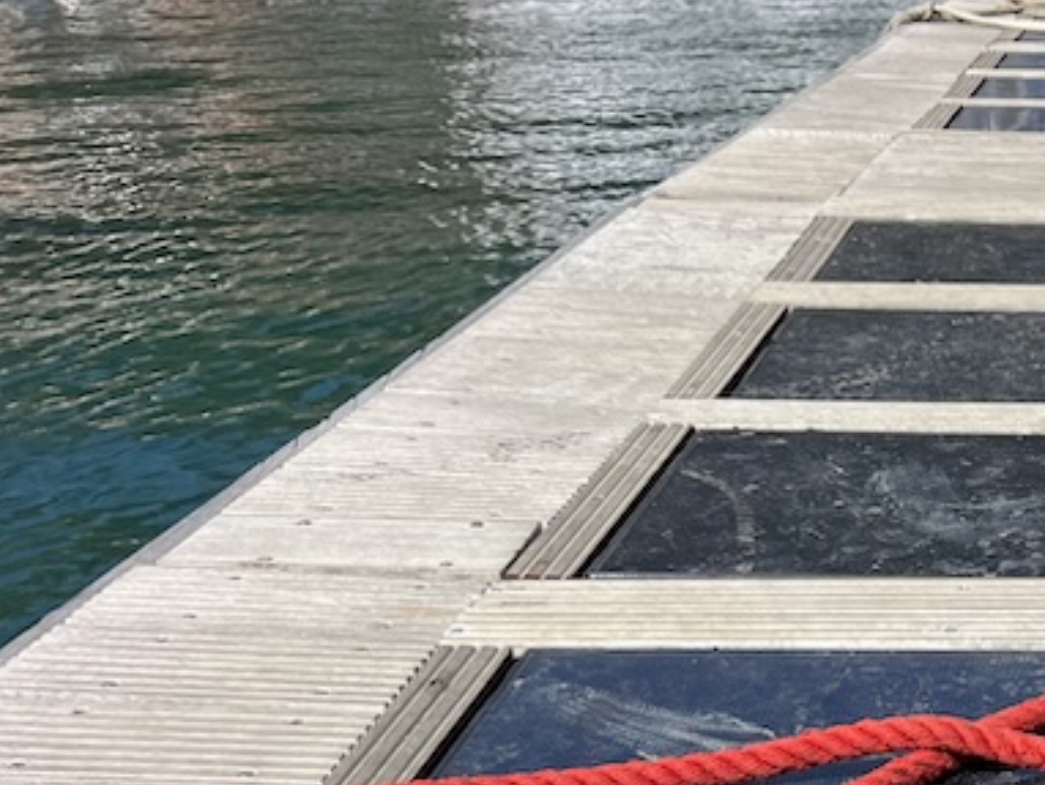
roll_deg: +0.4
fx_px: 2054
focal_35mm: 68
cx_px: 1327
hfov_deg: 25.0
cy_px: 831
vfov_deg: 20.7
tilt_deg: -27.1
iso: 50
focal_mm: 5.7
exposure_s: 1/3571
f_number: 1.5
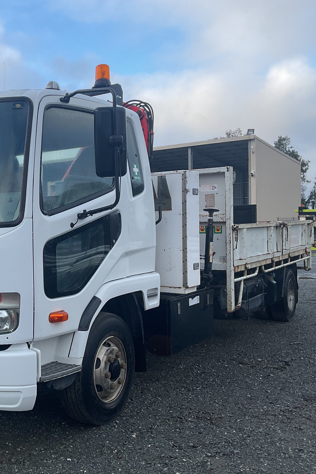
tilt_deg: -1.7
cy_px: 239
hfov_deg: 31.2
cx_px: 34
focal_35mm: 41
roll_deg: +0.8
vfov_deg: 47.4
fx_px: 540
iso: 16
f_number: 1.8
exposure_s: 1/400
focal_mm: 3
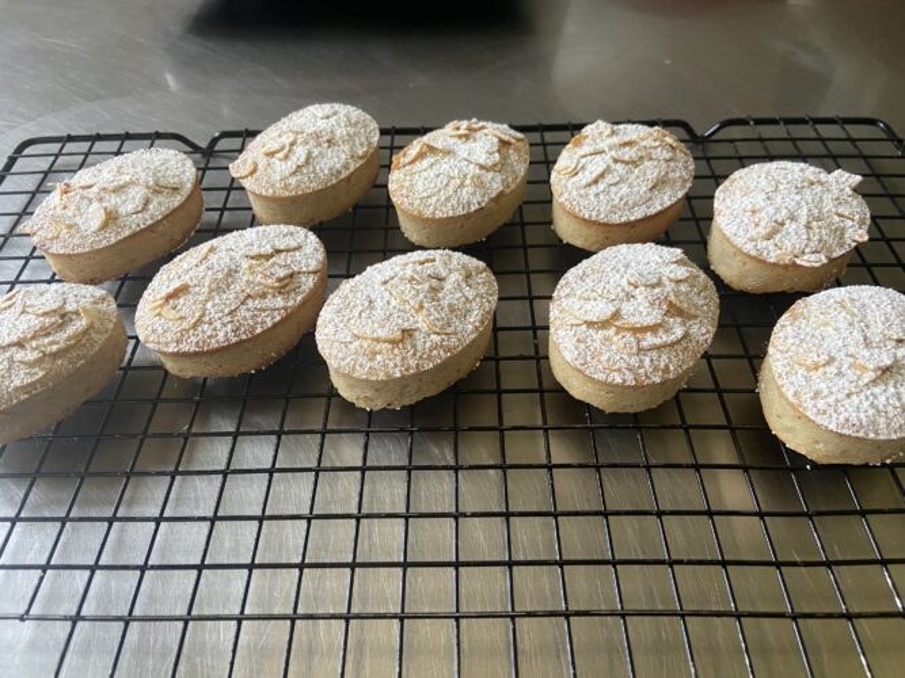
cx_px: 452
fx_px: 680
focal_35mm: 26
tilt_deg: -49.5
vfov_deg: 53.0
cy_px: 339
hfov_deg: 67.3
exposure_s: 1/65
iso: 125
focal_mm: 4.25
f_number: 1.8
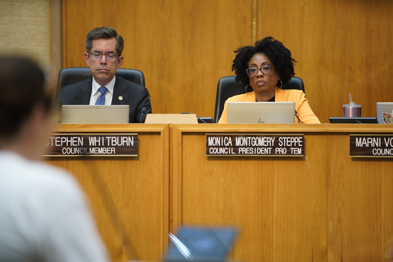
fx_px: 2183
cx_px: 196
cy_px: 131
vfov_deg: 6.9
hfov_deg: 10.3
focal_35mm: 200
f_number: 2.8
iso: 1000
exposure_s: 1/100
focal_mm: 200
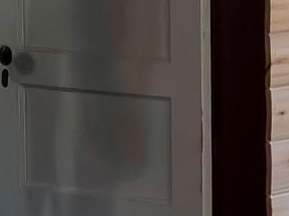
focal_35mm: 250
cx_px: 937
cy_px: -68
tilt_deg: -3.6
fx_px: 2086
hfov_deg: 6.9
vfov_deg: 5.9
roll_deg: +0.0
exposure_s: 1/120
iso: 125
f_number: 1.78
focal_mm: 6.76
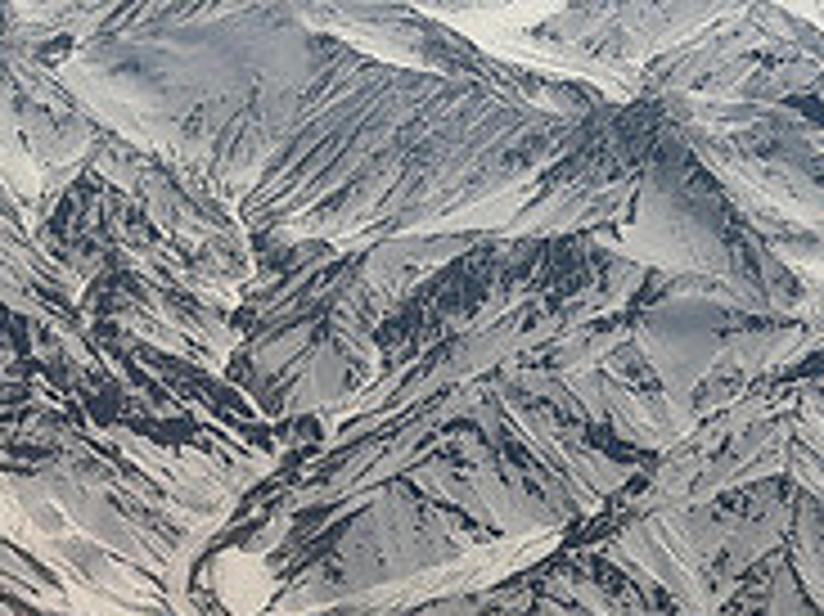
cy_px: 79
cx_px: -437
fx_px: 3616
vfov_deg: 9.7
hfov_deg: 12.3
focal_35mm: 152
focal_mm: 6.76
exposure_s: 1/20408
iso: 64
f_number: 1.78
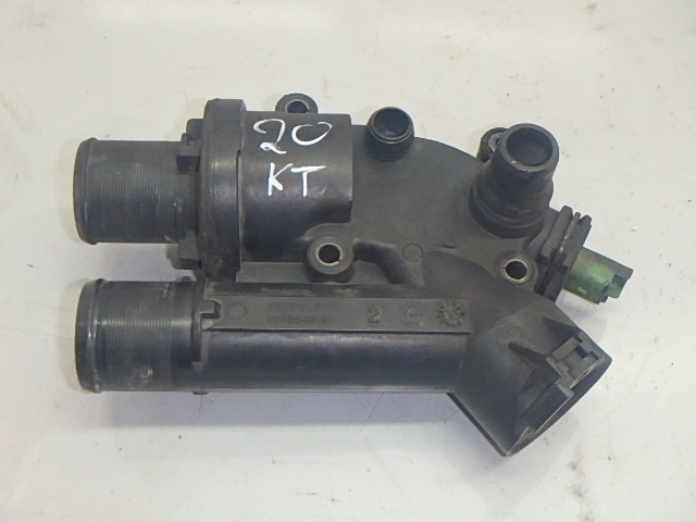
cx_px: 348
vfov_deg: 32.2
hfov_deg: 42.1
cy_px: 261
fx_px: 905
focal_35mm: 45
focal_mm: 8.1
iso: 640
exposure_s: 1/40
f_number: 5.2
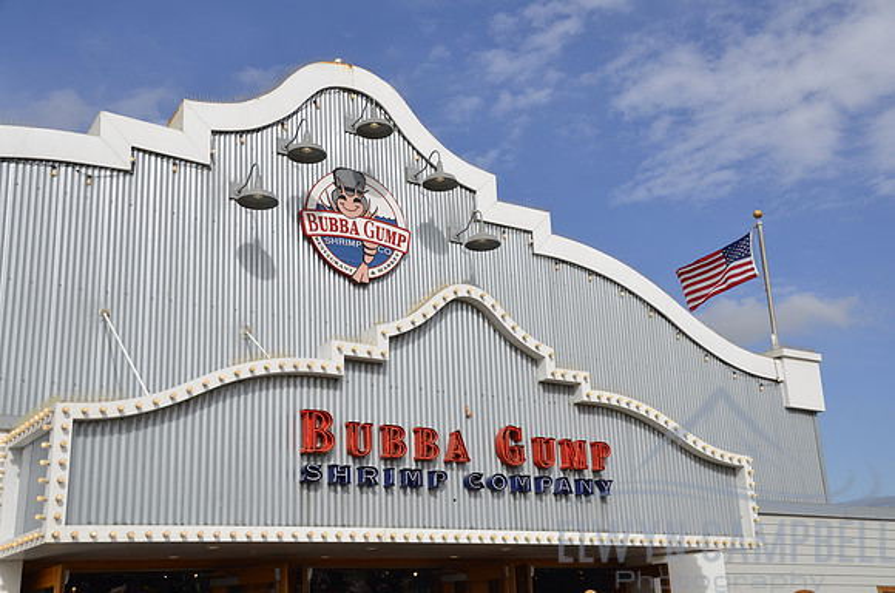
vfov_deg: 31.7
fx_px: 1042
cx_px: 448
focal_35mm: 42
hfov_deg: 46.5
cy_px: 296
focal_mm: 28
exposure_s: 1/320
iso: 100
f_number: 9
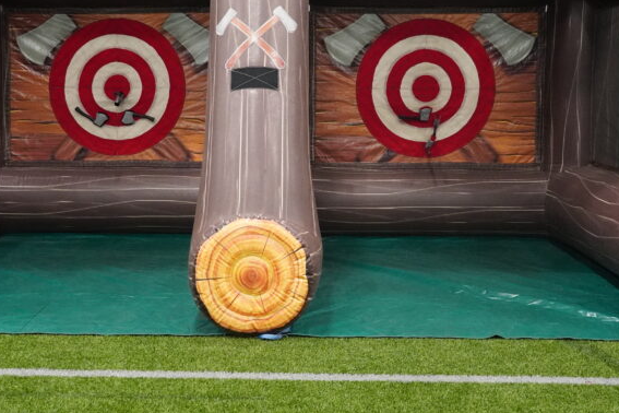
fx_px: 978
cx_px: 266
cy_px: 195
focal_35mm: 57
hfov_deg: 35.1
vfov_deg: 23.8
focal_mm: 21
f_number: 4
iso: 4000
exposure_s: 1/160
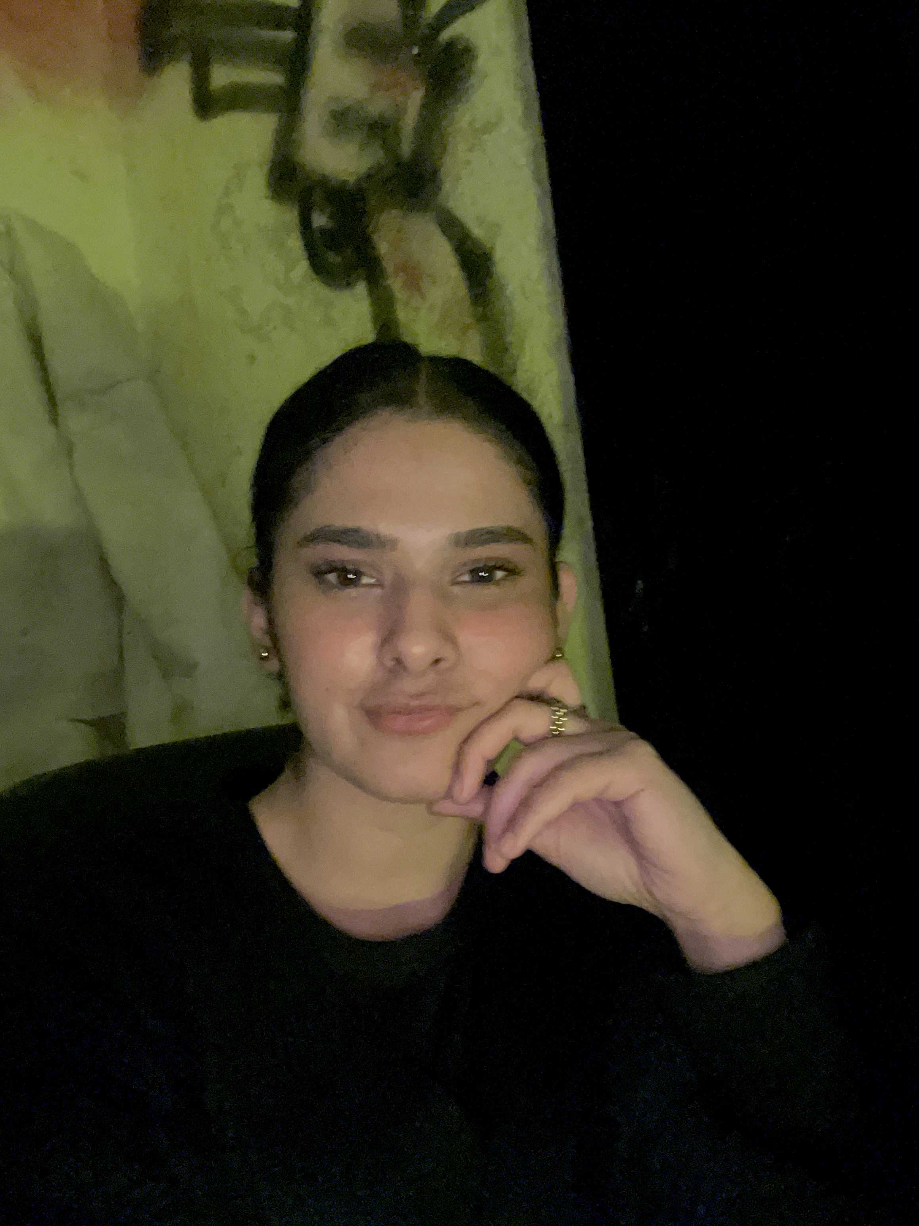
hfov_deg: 46.8
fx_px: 1062
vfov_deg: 60.0
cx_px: 460
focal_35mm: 30
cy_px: 613
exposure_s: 1/18
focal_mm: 2.71
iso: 800
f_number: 2.2
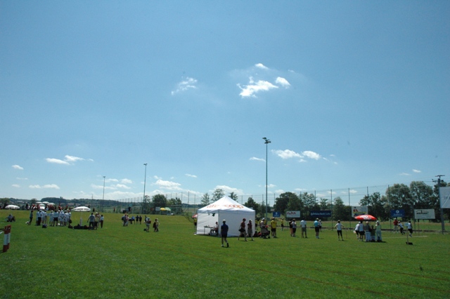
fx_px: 337
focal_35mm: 27
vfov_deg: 47.9
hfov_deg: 67.4
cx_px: 225
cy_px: 150
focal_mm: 18
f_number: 18
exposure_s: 1/1000
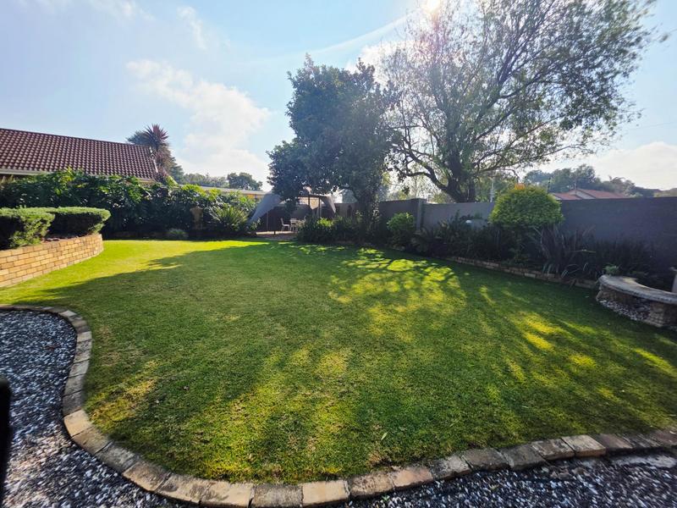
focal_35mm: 13
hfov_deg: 106.2
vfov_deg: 89.9
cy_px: 254
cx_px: 338
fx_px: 254
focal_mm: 2.2
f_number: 1.9
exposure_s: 1/2500
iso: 40
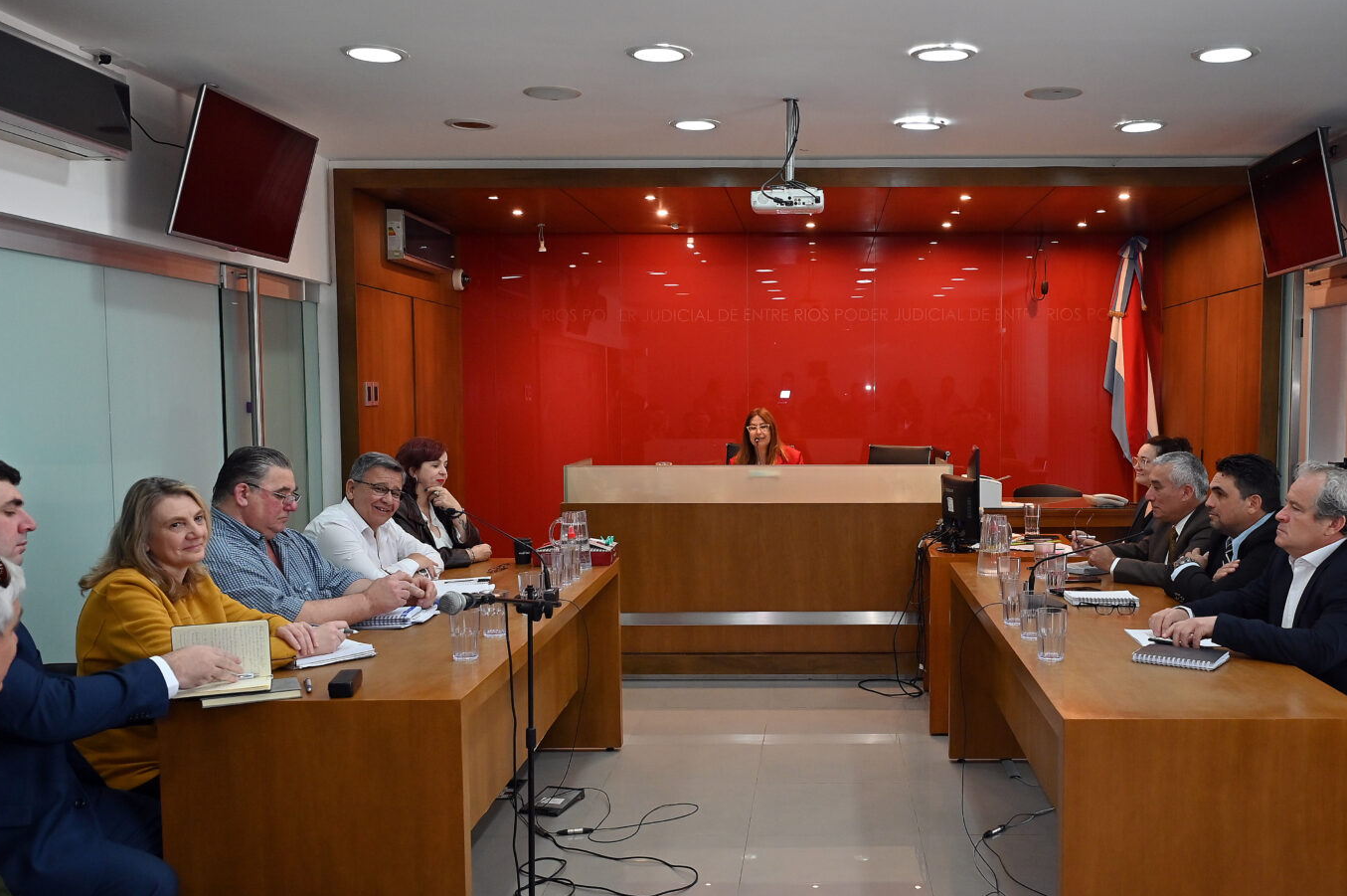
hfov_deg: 55.4
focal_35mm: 34
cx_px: 814
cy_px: 482
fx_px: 1271
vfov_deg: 38.8
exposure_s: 1/160
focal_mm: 24
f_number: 4
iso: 1000
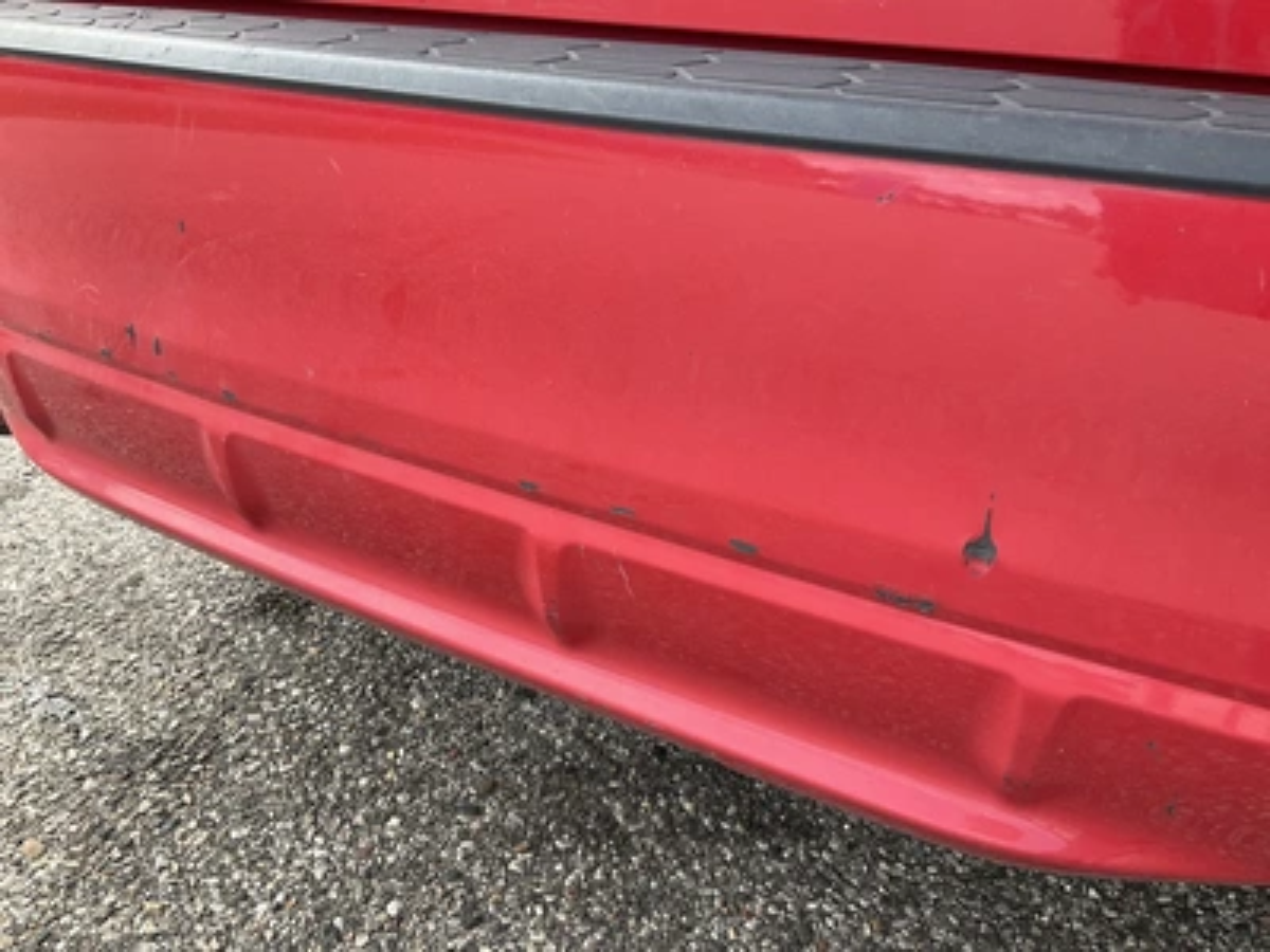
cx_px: 635
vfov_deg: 48.2
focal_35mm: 29
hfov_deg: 61.7
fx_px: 1064
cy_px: 476
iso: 20
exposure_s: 1/152
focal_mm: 3
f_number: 1.8
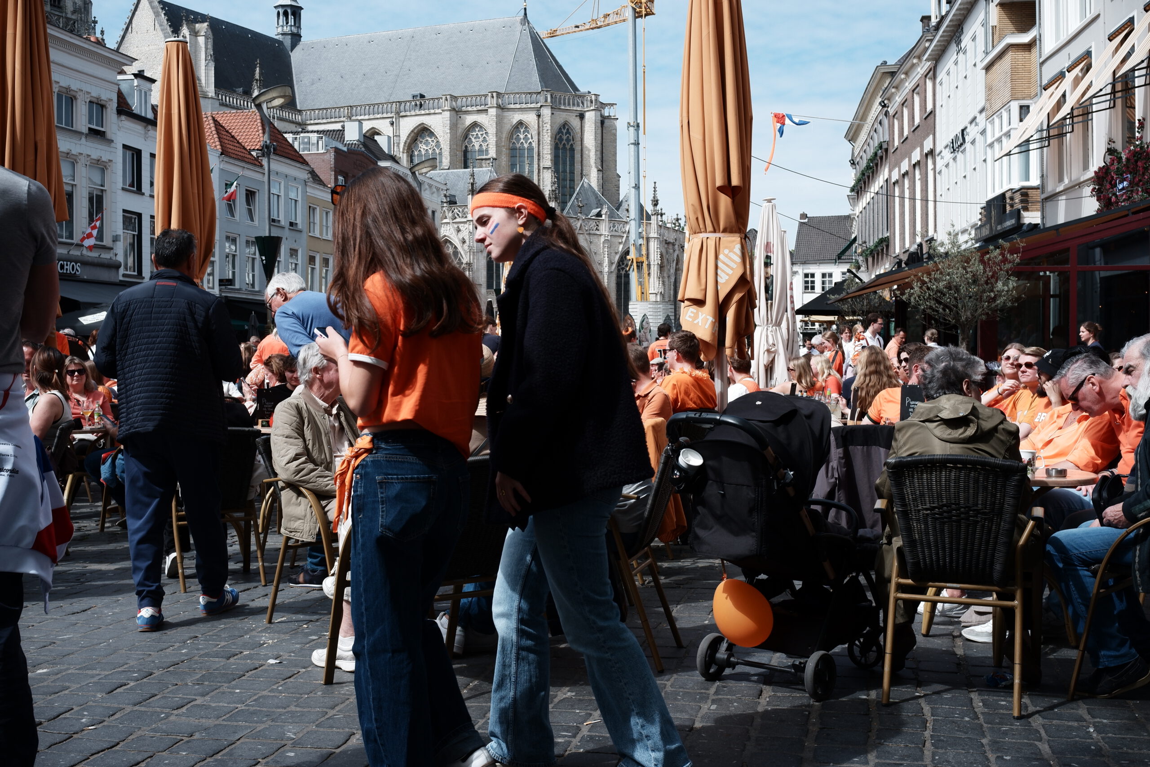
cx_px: 575
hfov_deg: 47.4
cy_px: 384
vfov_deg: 32.6
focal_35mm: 41
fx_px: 1310
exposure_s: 1/680
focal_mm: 27
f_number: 6.4
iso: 200
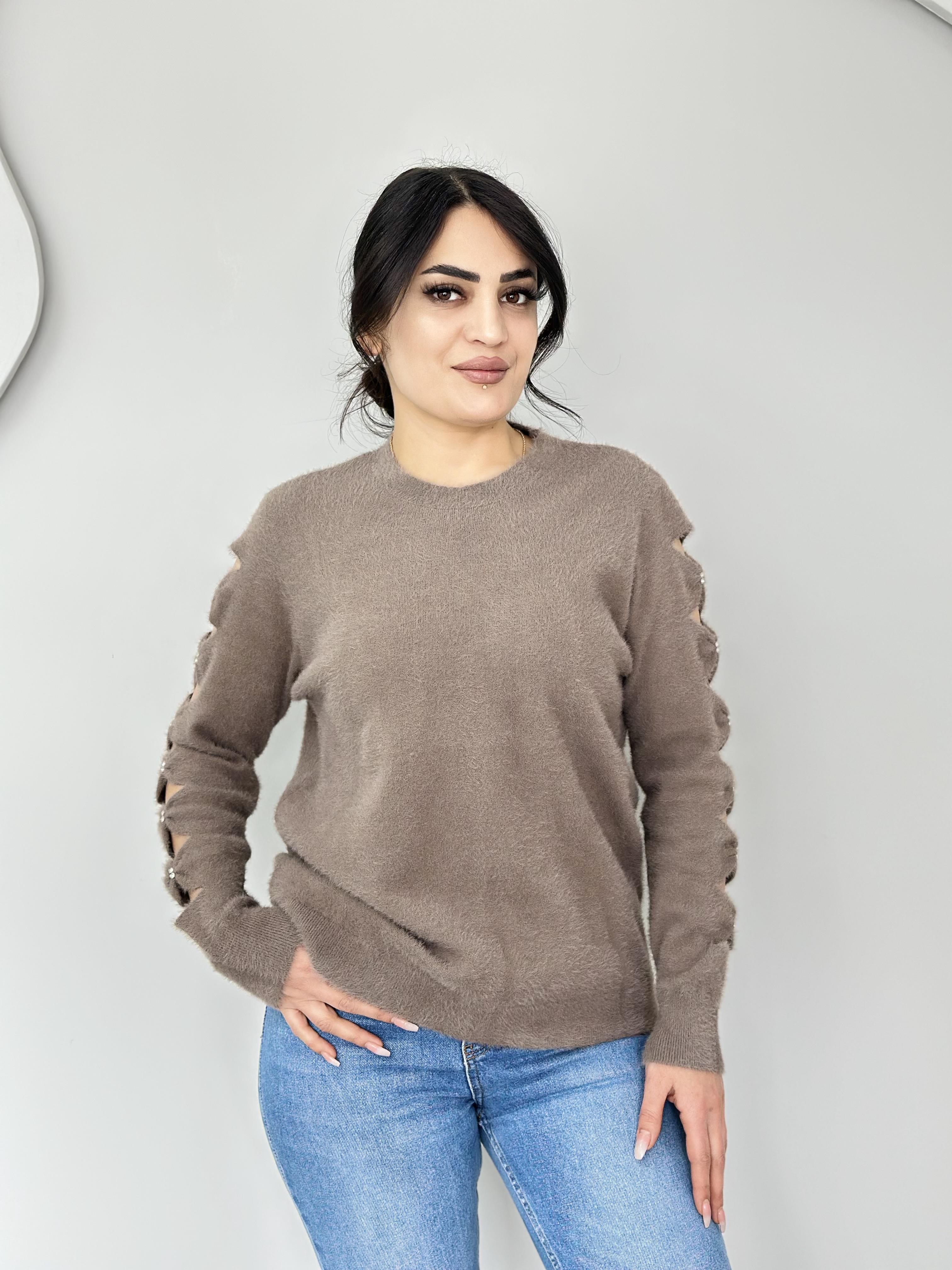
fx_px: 1760
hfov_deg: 30.3
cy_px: 635
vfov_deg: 39.7
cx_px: 476
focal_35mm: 48
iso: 100
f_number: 1.78
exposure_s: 1/100
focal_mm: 6.86
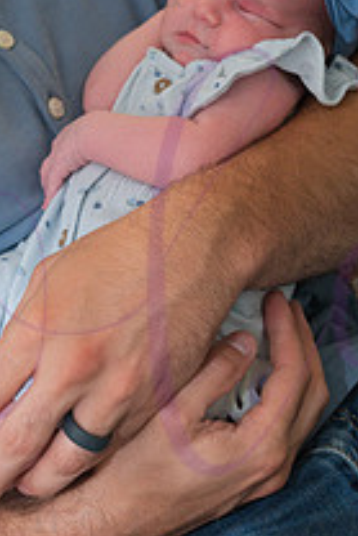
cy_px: 98
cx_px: 81
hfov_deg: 14.6
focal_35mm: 93
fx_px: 1391
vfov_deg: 21.5
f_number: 4
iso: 1600
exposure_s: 1/320
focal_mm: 33.5
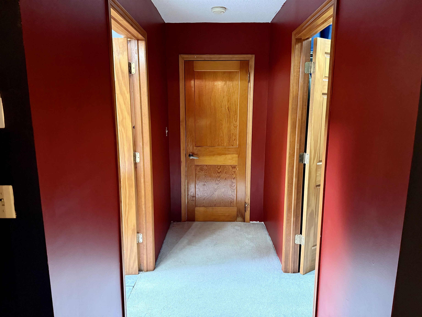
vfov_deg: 56.8
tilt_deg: -9.7
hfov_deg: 71.6
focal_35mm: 24
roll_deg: +0.1
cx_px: 211
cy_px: 158
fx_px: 293
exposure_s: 1/40
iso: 1000
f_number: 1.78
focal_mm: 6.76
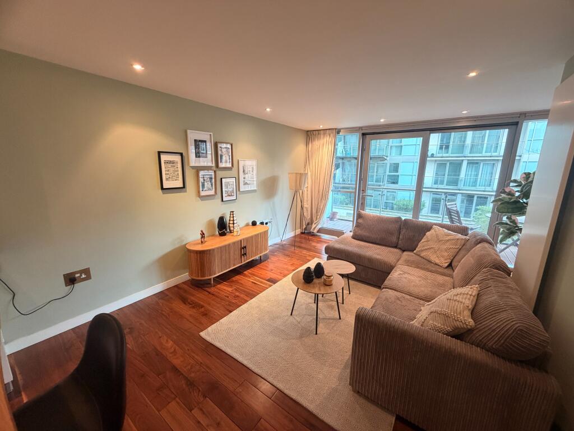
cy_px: 216
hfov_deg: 102.1
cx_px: 287
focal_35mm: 14
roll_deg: +0.2
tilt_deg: -12.9
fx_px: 232
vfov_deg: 85.7
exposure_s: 1/50
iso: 250
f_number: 2.2
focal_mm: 2.22
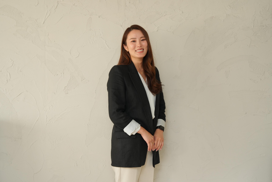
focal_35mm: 67
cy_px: 91
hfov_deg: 30.1
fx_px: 506
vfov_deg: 20.3
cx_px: 136
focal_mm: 67
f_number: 6.3
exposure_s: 1/50
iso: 1000
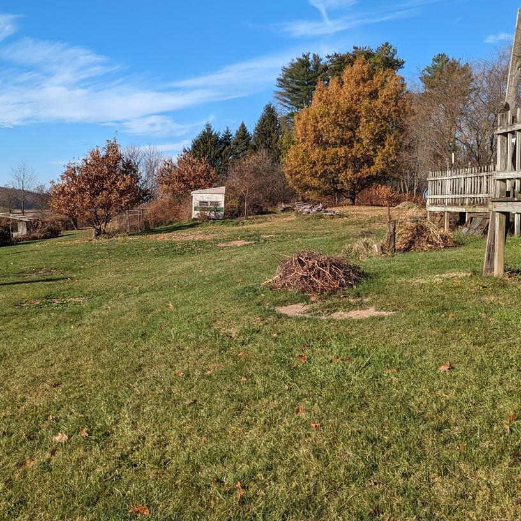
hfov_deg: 41.6
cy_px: 227
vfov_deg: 41.8
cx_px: 195
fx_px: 681
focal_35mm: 40
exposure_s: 1/1618
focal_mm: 6.81
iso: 46
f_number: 1.85
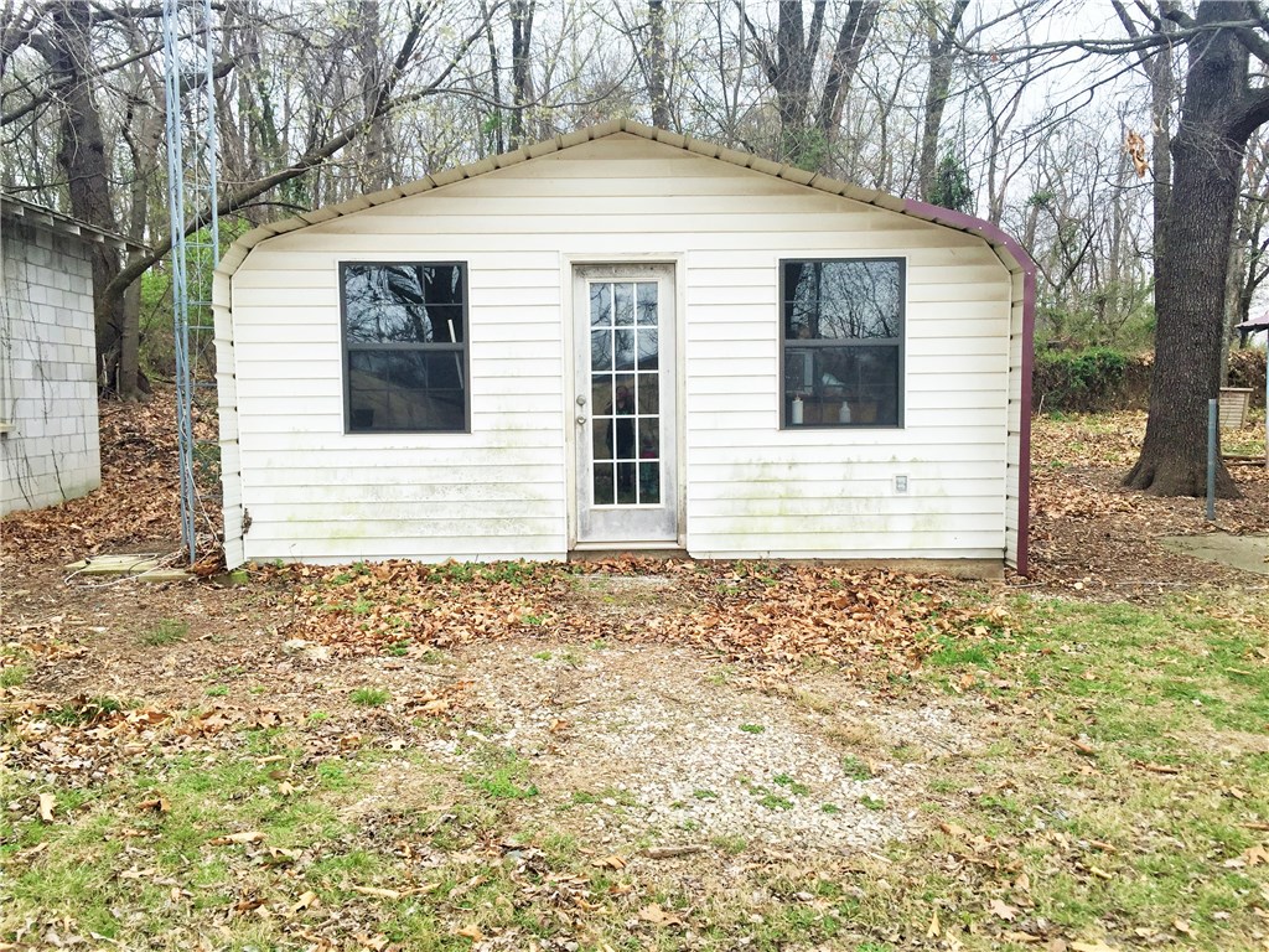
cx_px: 634
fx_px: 1063
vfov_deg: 48.2
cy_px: 476
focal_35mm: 29
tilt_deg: -3.7
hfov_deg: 61.7
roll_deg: +0.9
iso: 32
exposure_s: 1/120
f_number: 2.2
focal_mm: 4.15
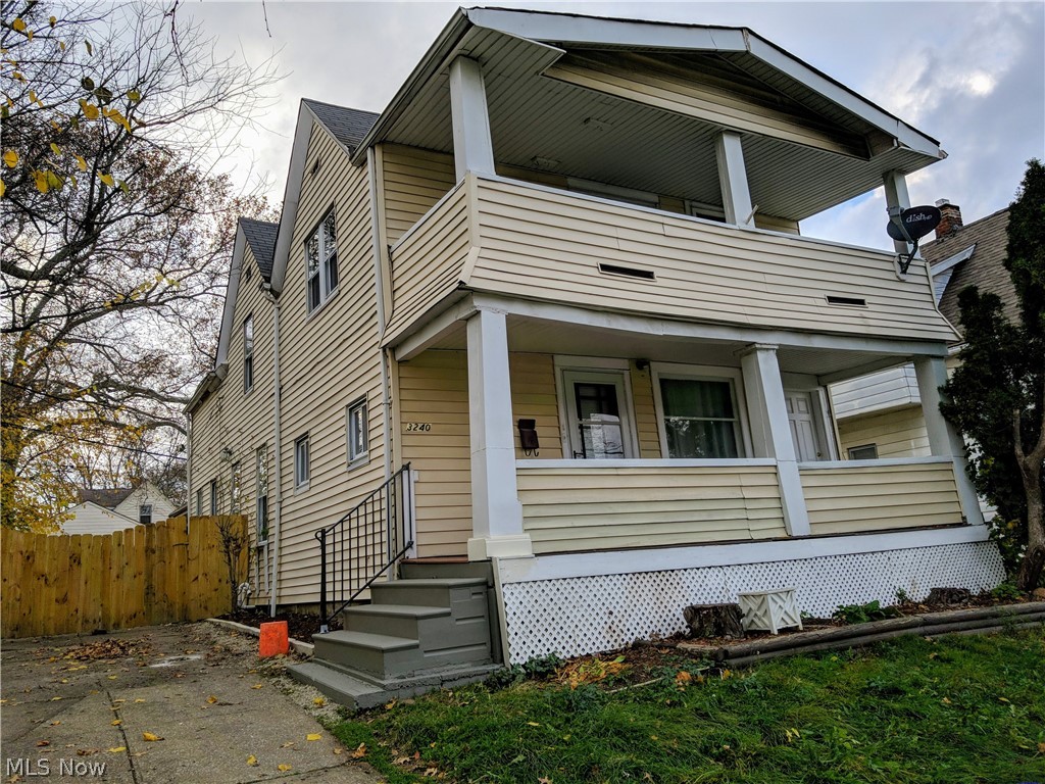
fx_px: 785
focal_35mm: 26
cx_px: 522
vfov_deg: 53.1
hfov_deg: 67.3
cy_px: 392
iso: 56
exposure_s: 1/1017
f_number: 1.7
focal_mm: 4.25
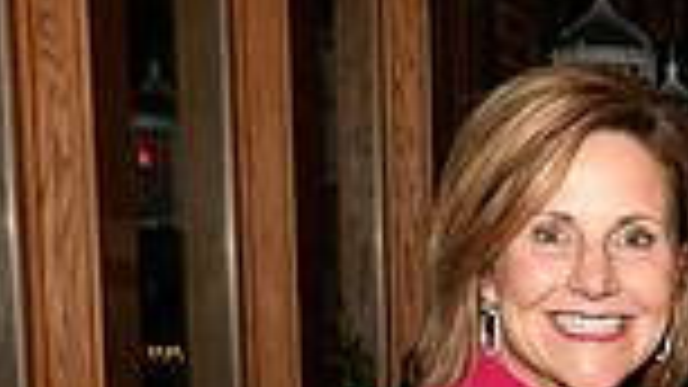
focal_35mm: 151
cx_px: 994
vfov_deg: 7.7
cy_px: 745
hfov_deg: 13.5
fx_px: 2754
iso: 6400
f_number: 11
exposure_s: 1/60
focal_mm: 38
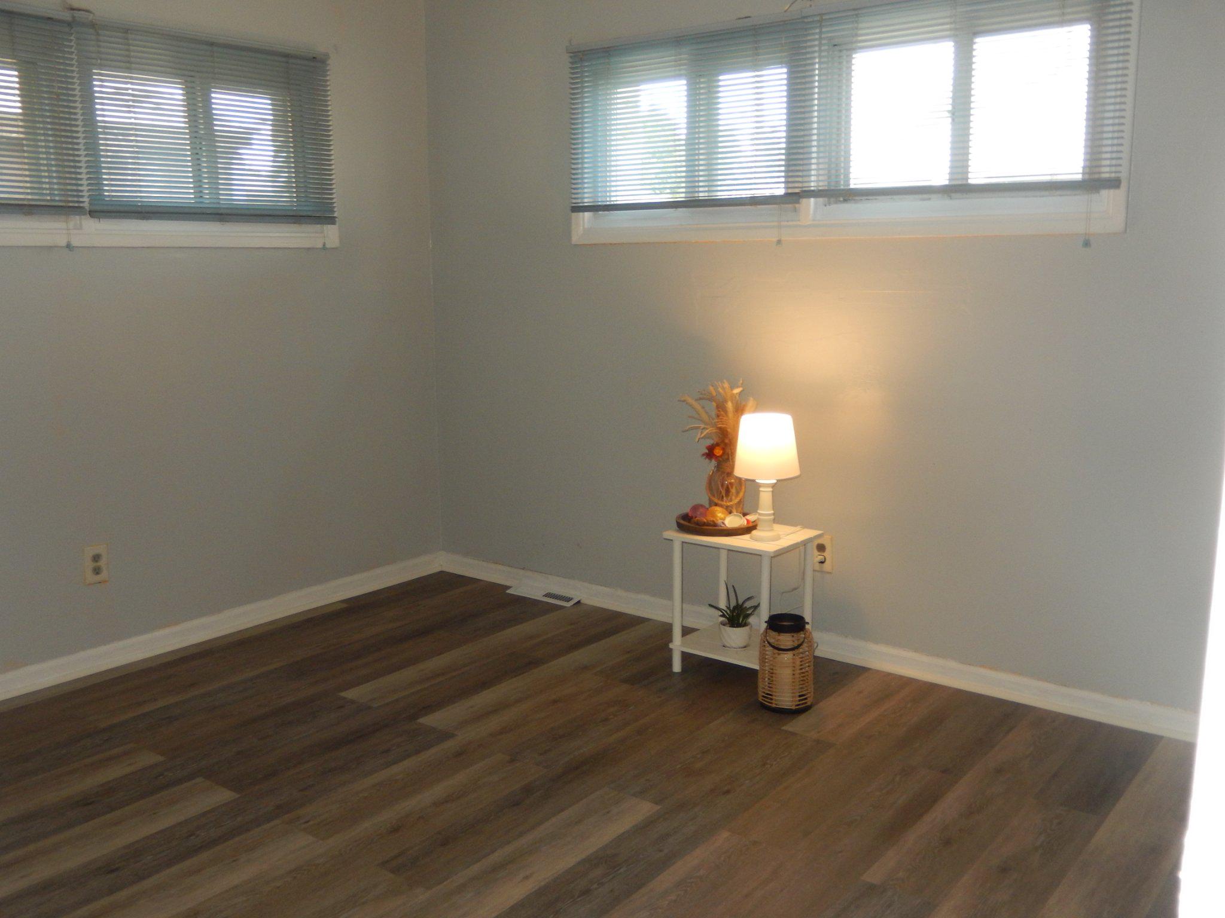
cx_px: 612
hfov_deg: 56.8
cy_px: 459
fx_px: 1132
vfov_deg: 44.2
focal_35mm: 32
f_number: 3.8
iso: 200
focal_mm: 5.7
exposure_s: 1/30
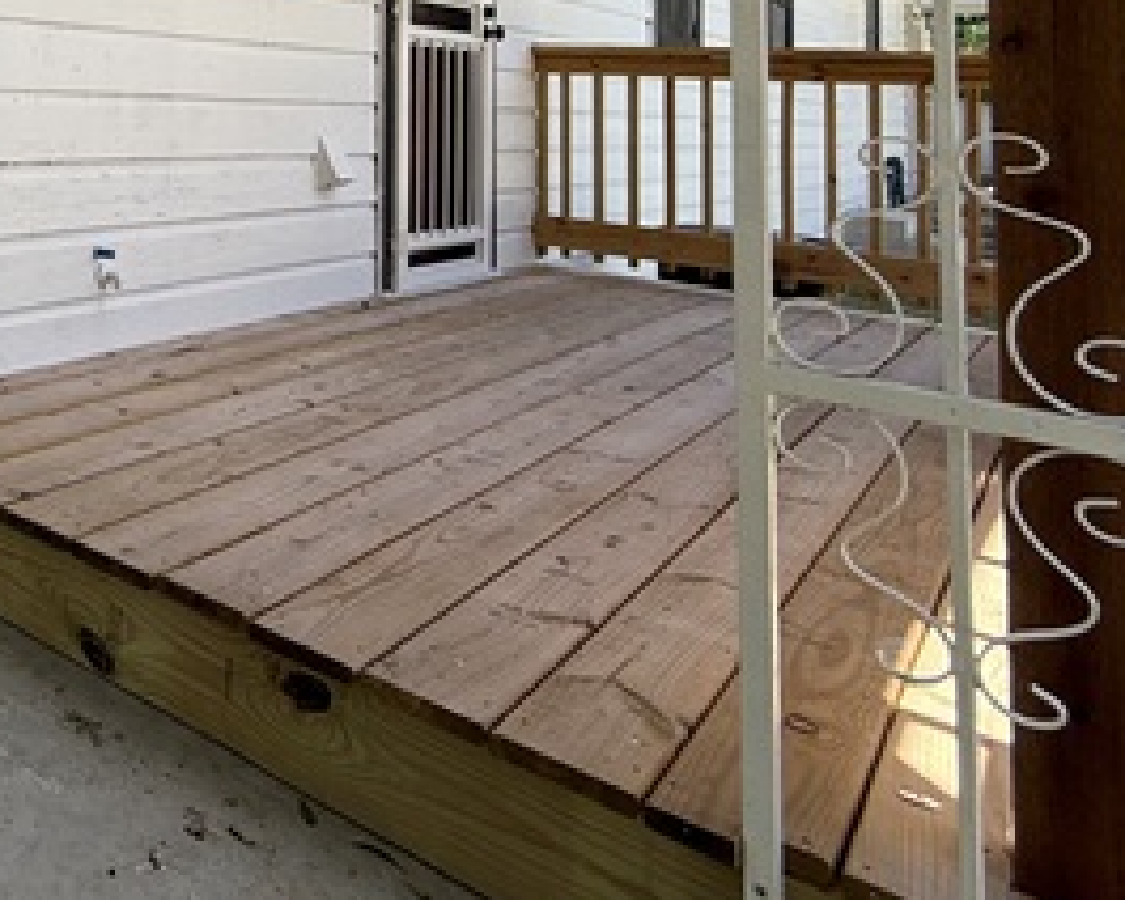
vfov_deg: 39.6
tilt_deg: +1.4
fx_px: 1099
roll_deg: -2.8
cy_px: 13
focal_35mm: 33
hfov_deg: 40.3
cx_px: -191
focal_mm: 2.22
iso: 50
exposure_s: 1/451
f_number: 2.2
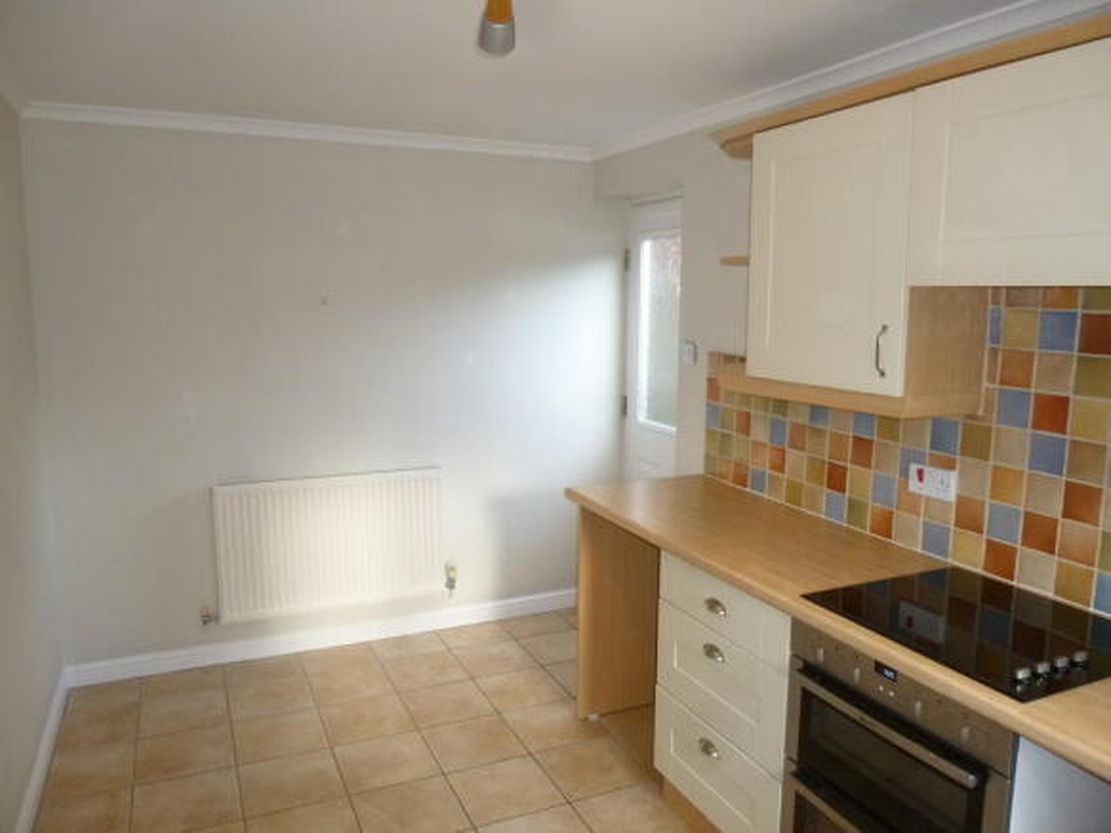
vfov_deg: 54.9
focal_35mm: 25
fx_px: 802
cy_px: 416
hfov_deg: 69.4
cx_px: 556
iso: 200
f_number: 3.1
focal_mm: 4.5
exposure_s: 1/60
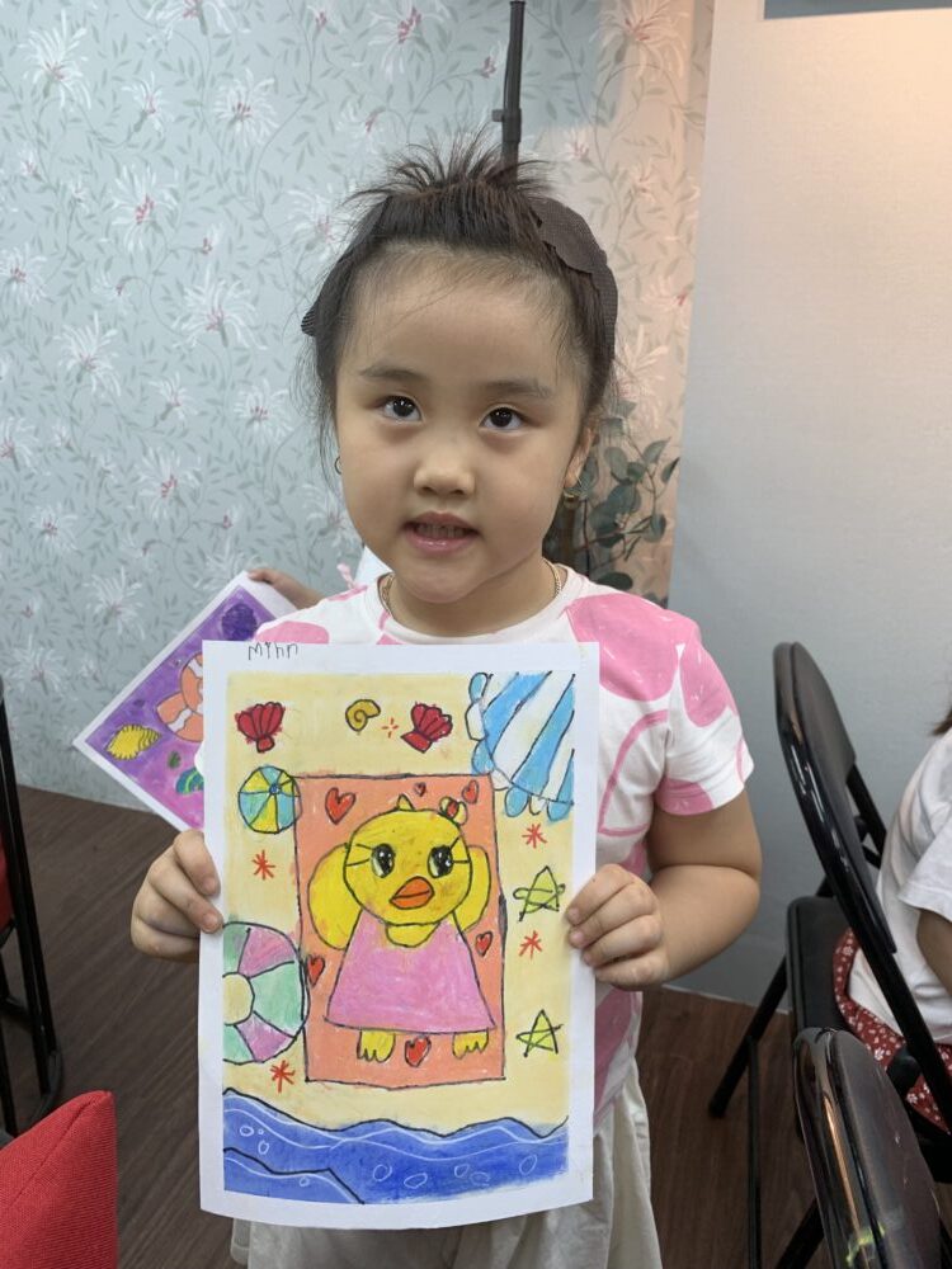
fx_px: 953
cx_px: 476
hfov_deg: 53.1
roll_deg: -0.4
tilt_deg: -16.8
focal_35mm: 26
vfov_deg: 67.3
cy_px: 634
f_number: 1.8
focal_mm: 4.25
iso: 40
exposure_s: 1/98
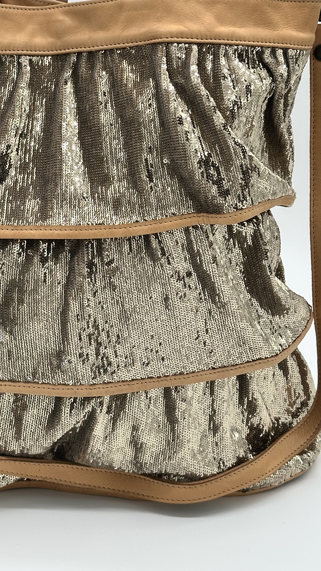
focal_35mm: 73
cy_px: 175
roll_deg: -2.5
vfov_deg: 28.7
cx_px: 64
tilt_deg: -14.8
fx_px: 1104
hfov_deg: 16.4
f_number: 1.78
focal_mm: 6.86
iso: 64
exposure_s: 1/417
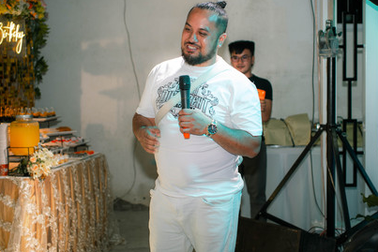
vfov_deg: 21.9
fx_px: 651
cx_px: 217
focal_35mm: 62
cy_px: 105
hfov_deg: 32.3
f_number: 2.8
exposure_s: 1/200
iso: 320
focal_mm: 50
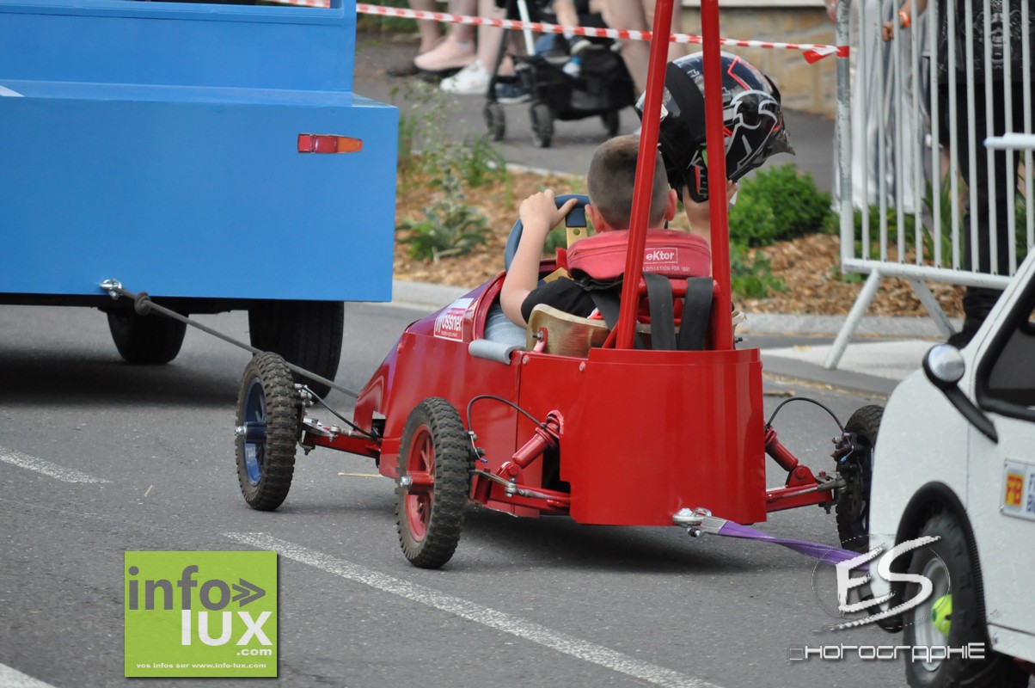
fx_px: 8616
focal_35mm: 300
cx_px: 518
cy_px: 344
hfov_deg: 6.9
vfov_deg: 4.6
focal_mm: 200
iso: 1400
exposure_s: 1/2000
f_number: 5.6
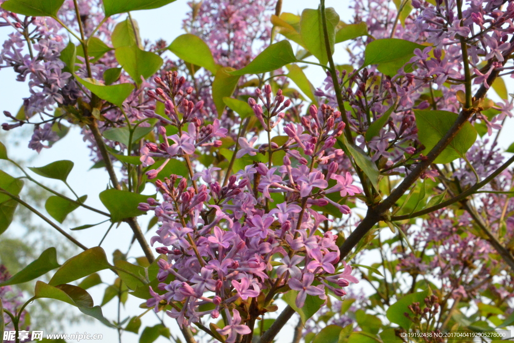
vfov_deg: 17.9
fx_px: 1085
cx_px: 255
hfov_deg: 26.7
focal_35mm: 76
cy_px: 172
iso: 4500
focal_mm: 50
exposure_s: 1/250
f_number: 25
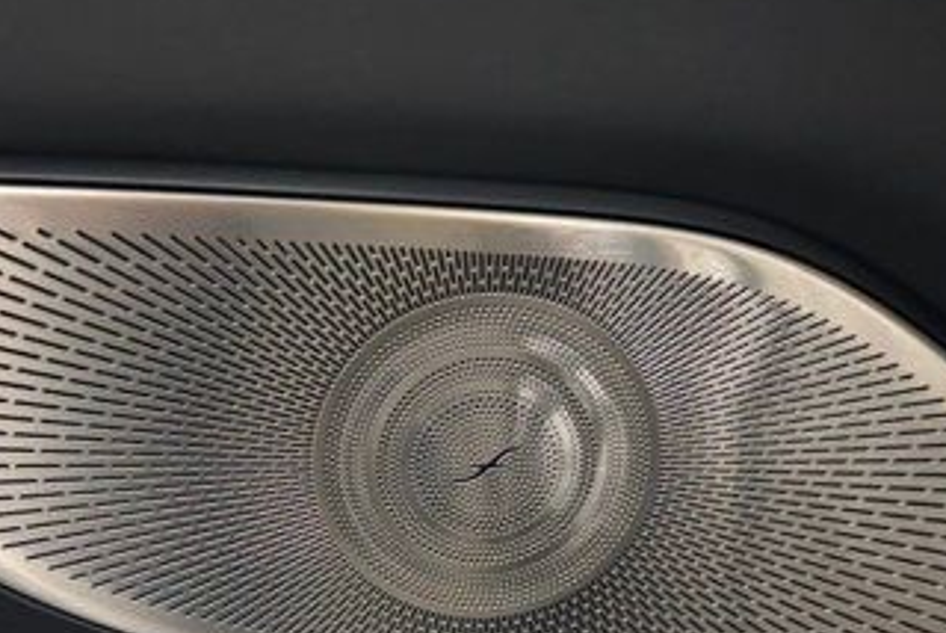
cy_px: 524
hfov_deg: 36.8
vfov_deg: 24.6
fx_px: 1420
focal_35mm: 54
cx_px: 420
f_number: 1.6
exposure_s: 1/40
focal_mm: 5.96
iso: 500
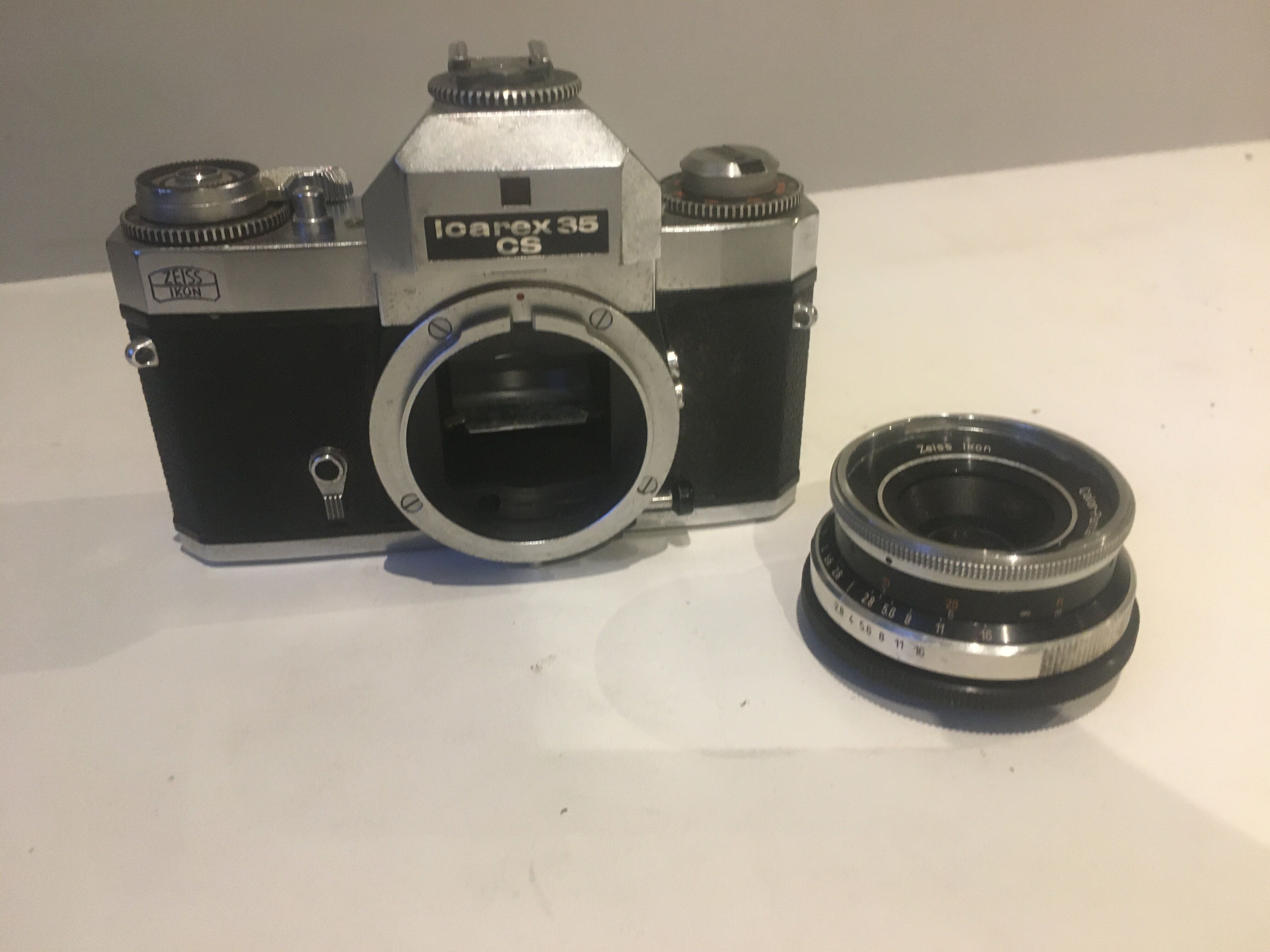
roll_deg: +1.0
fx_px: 1064
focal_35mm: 29
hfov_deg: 61.7
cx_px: 635
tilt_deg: -30.4
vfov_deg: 48.2
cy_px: 476
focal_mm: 4.15
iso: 200
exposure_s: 1/20
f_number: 2.2
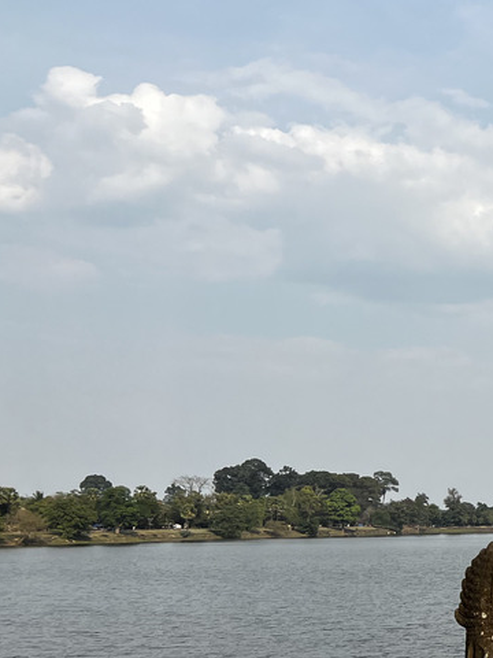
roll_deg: +0.1
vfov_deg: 29.5
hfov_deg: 18.8
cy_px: 474
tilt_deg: +1.3
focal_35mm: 65
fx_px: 1234
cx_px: 819
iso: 50
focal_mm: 5.7
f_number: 1.5
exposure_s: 1/4831
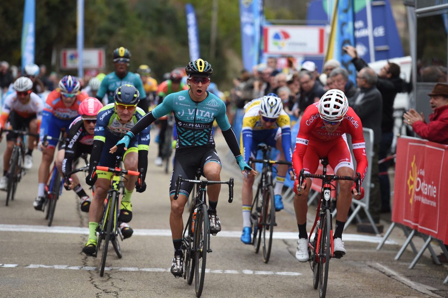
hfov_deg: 11.4
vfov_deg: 7.6
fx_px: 2238
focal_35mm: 180
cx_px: 224
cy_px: 149
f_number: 4
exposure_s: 1/1000
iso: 1600
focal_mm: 180
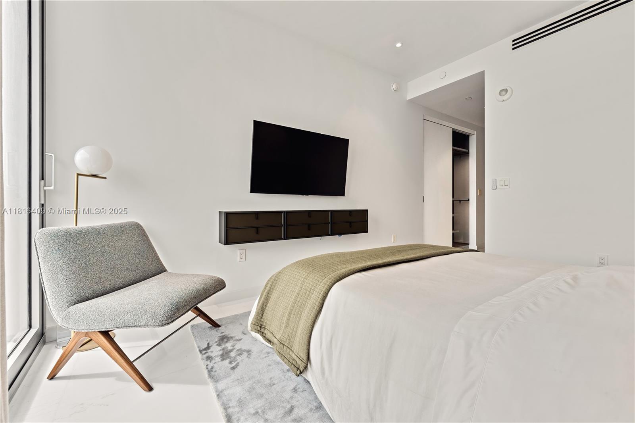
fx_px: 247
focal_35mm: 14
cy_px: 212
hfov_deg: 104.3
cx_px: 318
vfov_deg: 81.2
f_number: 8
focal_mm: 14
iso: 500
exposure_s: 1/50
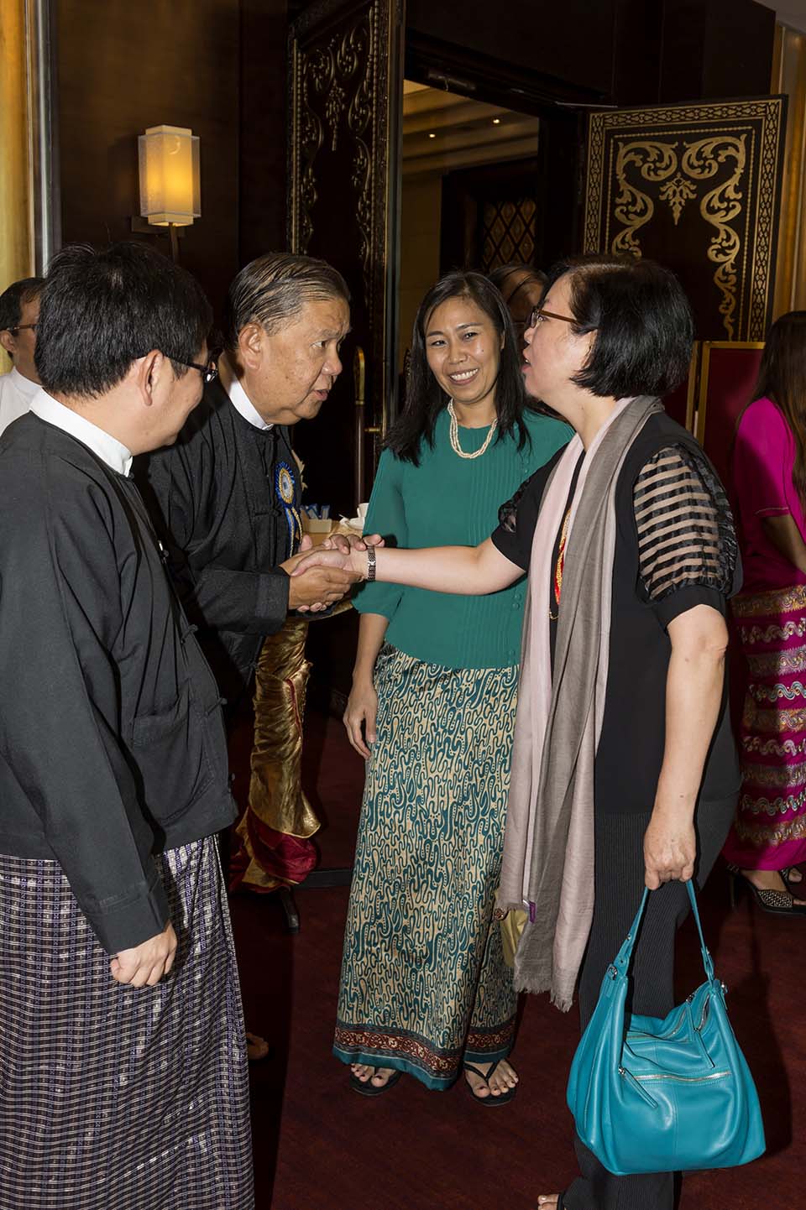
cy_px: 605
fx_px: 1176
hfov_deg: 37.8
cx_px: 403
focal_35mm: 35
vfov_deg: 54.5
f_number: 9
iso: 800
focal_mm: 35
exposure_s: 1/60
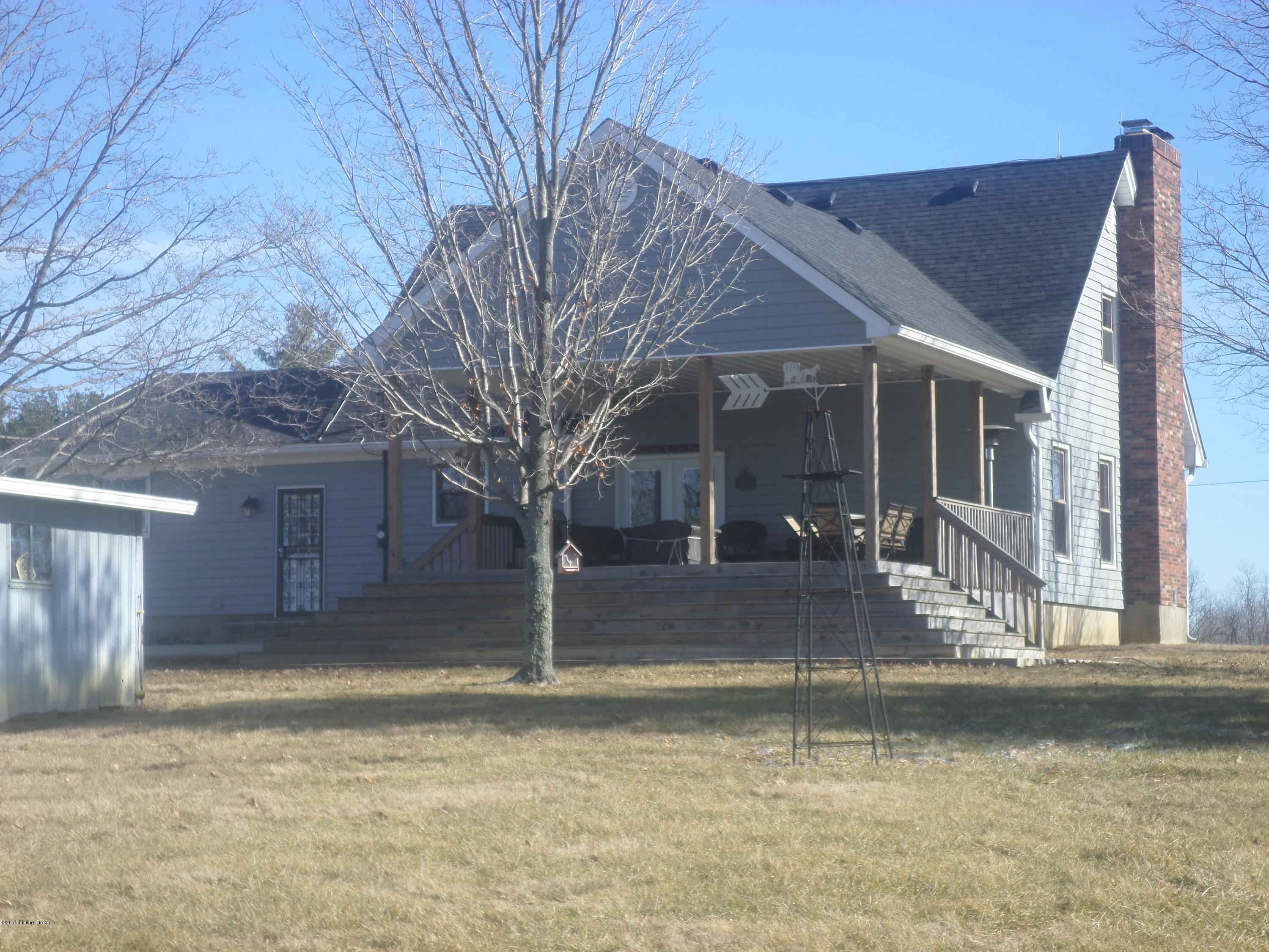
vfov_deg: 18.2
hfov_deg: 24.1
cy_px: 476
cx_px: 634
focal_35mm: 81
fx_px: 2969
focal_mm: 14.6
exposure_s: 1/250
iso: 80
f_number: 4.7
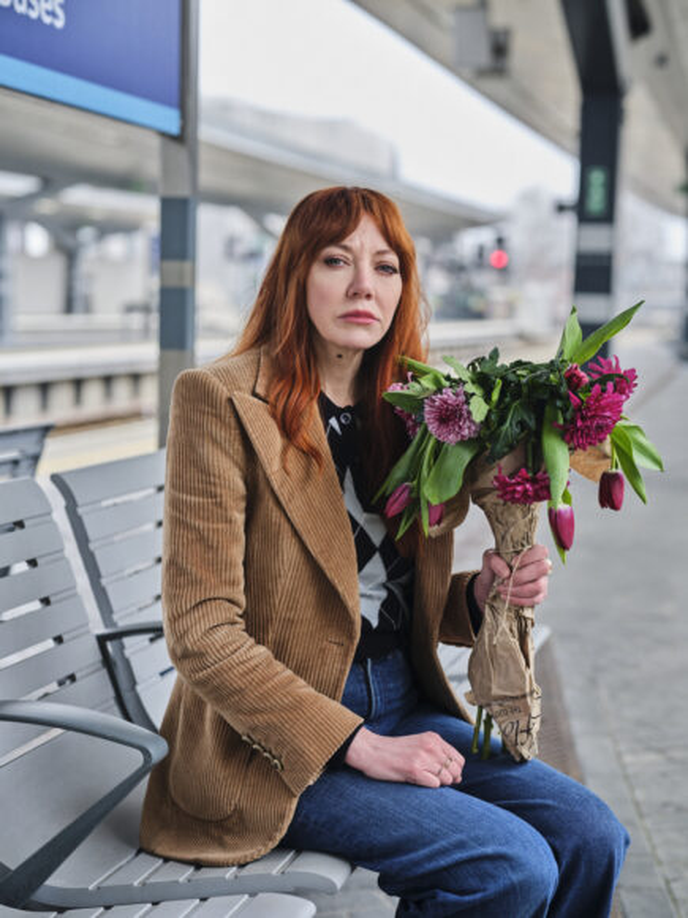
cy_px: 459
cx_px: 344
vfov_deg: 30.7
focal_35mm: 63
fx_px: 1670
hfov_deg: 23.3
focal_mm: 80
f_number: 3.6
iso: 1600
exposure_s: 1/250
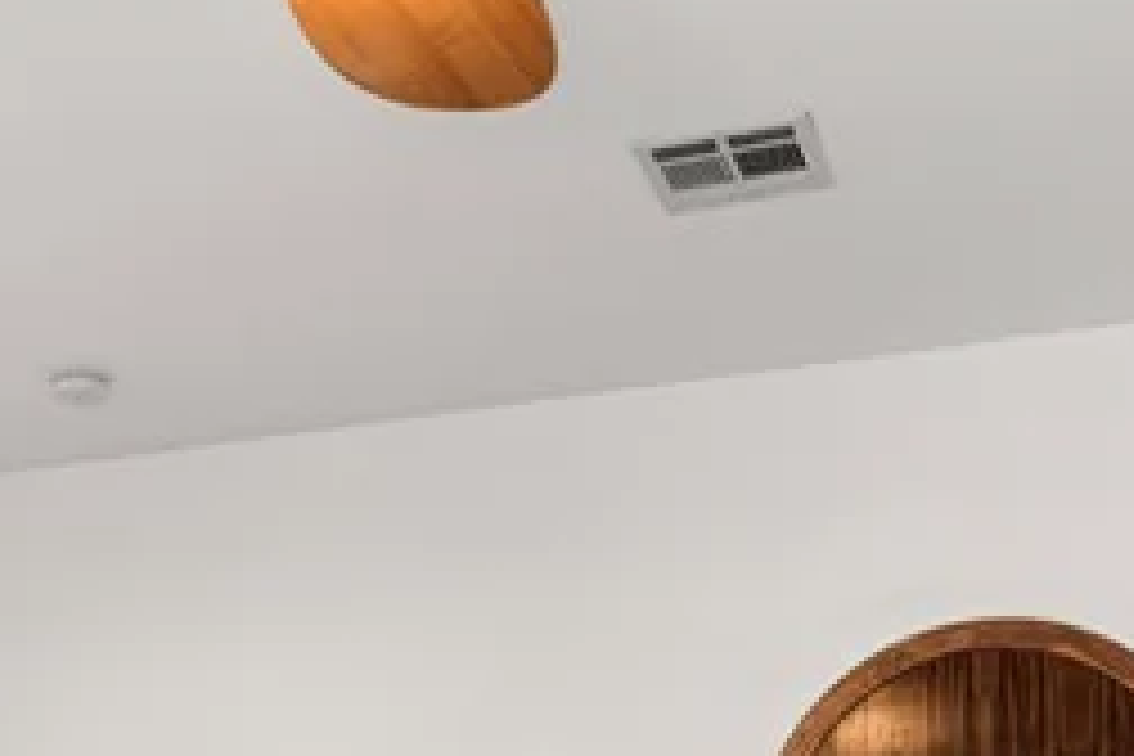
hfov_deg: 28.5
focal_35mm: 69
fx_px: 2173
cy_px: 1163
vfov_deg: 17.5
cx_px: 207
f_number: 8
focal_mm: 17
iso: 400
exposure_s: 1/5
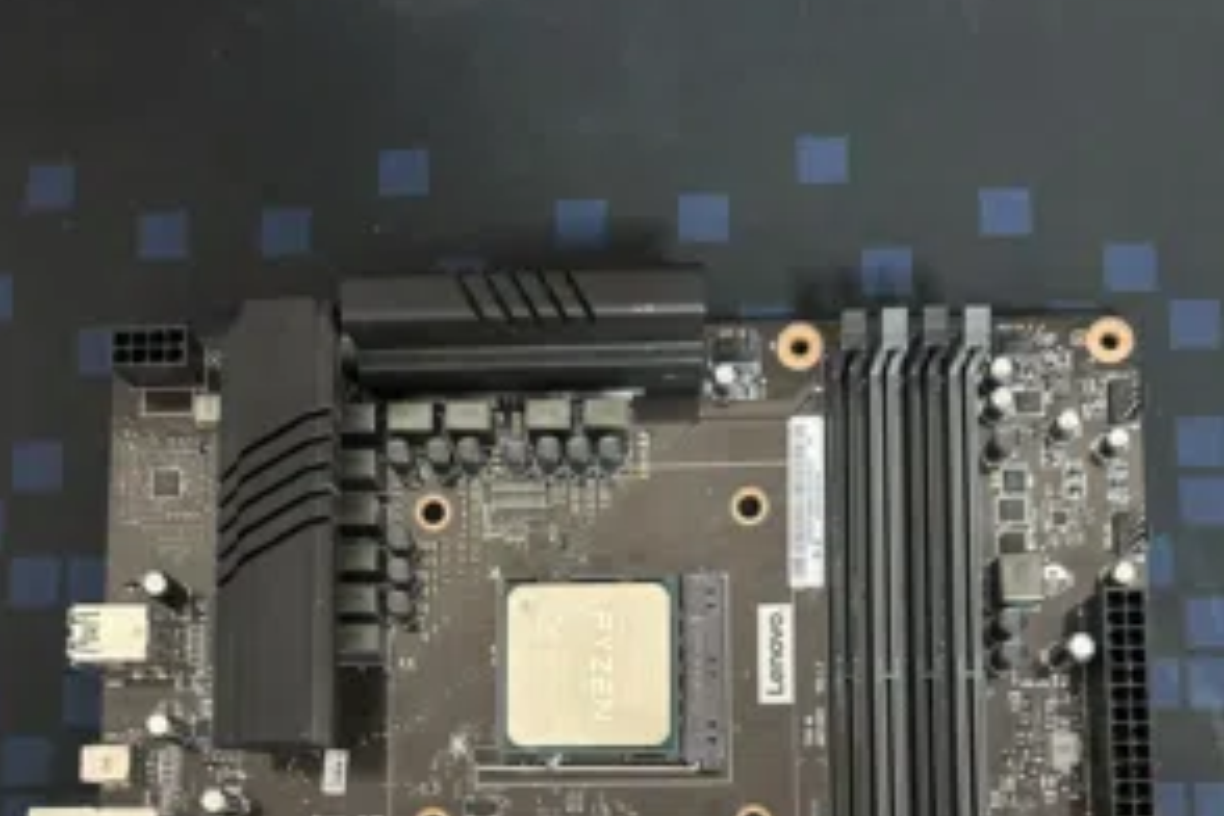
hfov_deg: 55.8
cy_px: 799
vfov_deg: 35.5
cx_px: 604
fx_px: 1156
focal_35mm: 34
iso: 1000
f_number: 1.78
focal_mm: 6.86
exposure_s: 1/46
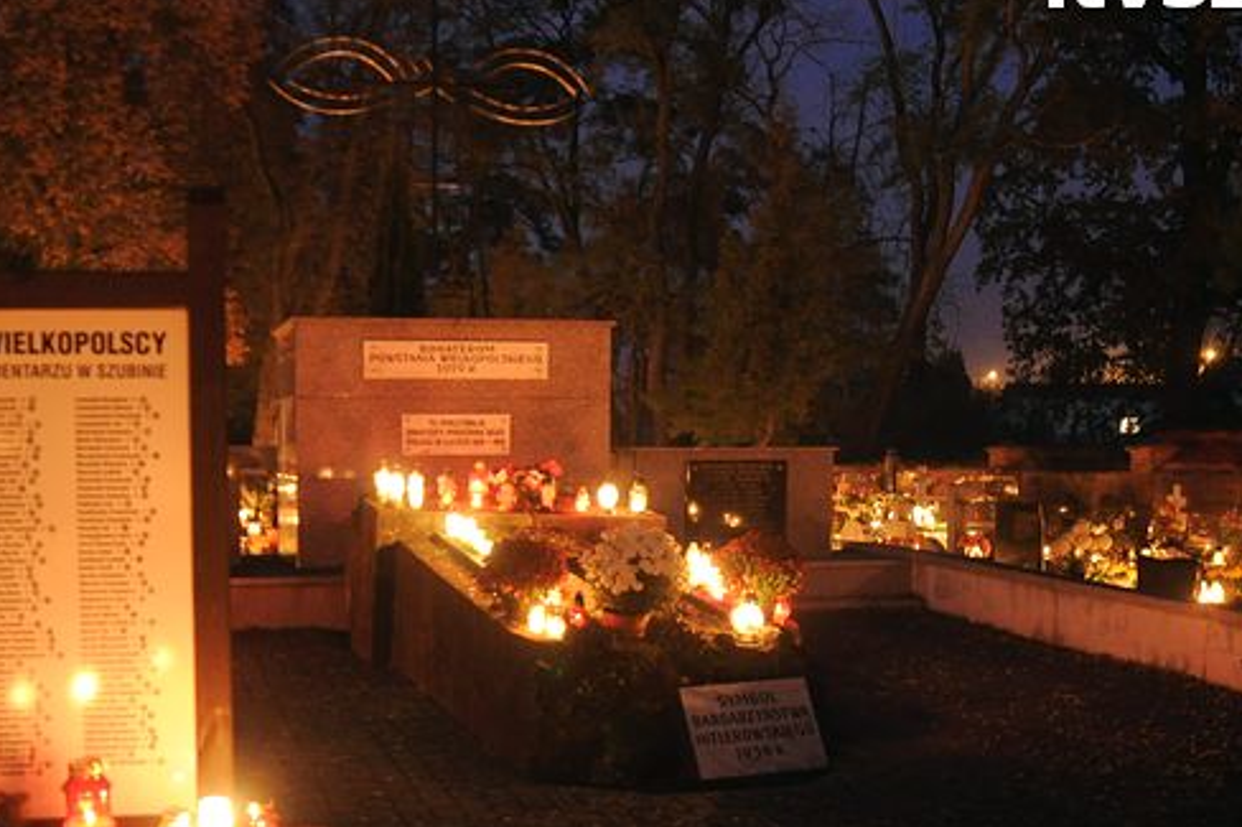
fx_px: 1621
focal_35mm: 47
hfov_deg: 41.8
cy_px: 620
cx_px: 537
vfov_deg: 28.2
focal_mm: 18
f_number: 3.5
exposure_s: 2
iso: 800
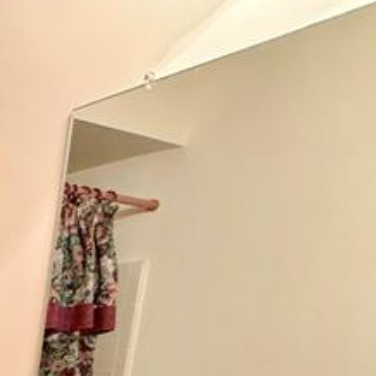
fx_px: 713
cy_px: 612
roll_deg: -0.9
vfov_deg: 22.3
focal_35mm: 58
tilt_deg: -18.6
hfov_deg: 21.6
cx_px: -266
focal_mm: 2.22
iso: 500
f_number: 2.2
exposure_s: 1/60
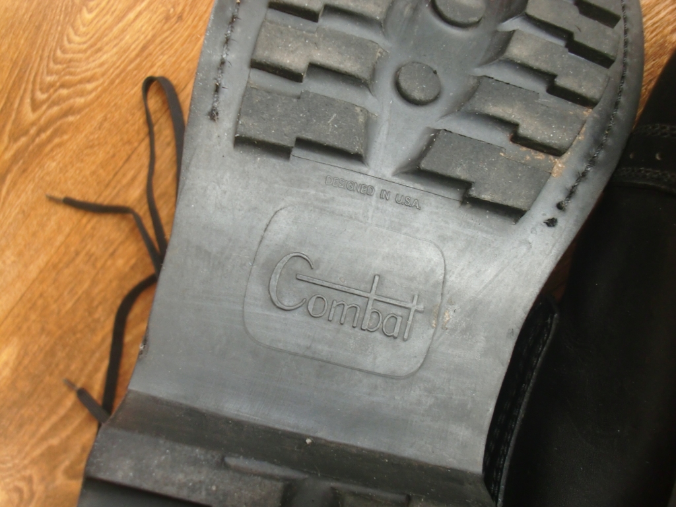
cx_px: 338
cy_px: 254
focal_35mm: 36
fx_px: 703
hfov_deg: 51.4
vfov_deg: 39.7
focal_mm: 6.3
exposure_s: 1/15
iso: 200
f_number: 2.8
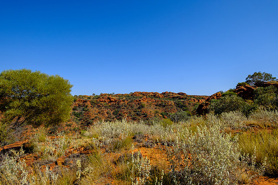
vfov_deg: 57.3
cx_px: 139
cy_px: 92
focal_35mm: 22
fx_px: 170
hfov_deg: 78.6
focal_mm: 14.5
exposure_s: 1/850
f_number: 8
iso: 200
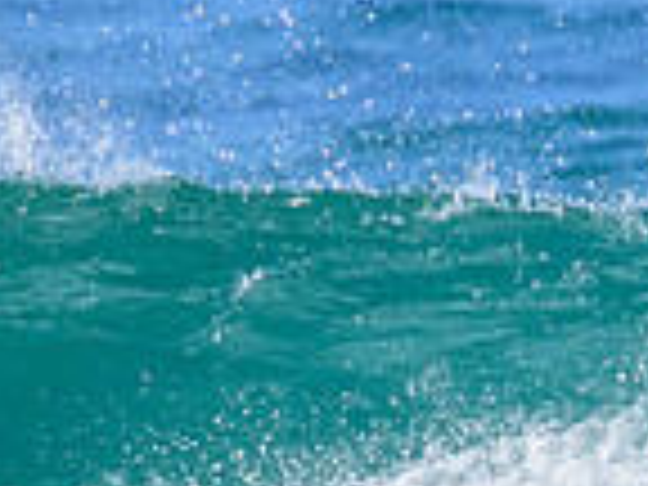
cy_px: 479
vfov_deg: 0.4
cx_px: 736
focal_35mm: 4224
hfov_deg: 0.5
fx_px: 79072
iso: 1250
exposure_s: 1/2000
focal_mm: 800
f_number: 11
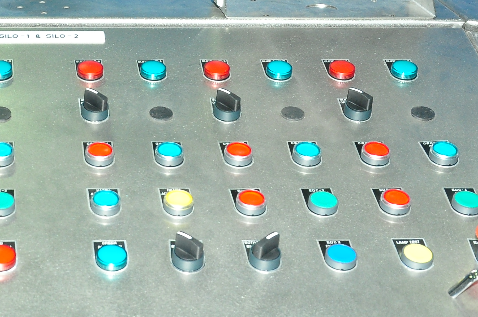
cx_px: 73
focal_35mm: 100
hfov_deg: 20.1
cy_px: 94
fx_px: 1326
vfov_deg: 13.6
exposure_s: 1/100
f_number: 7.1
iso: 1000
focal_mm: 28
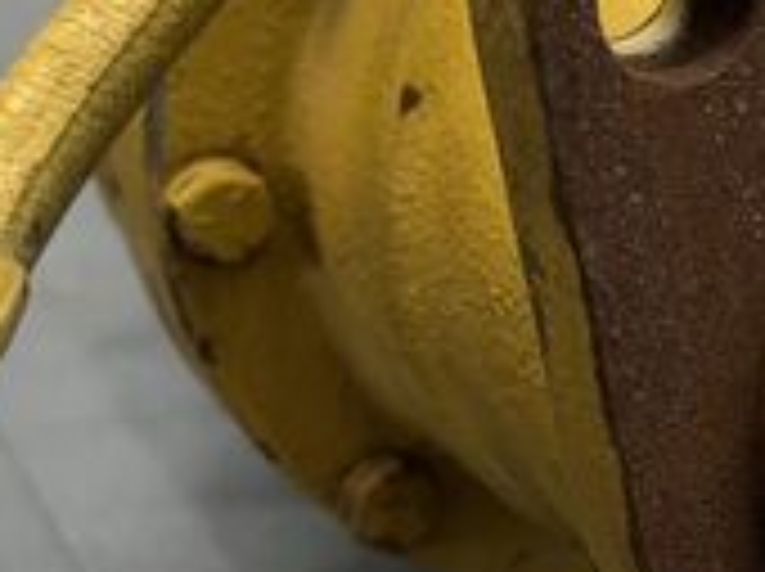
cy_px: 261
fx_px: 2494
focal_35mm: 113
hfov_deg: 17.0
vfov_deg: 13.1
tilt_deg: -16.2
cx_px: 770
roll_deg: -1.3
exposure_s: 1/120
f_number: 1.78
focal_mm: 6.86
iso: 100
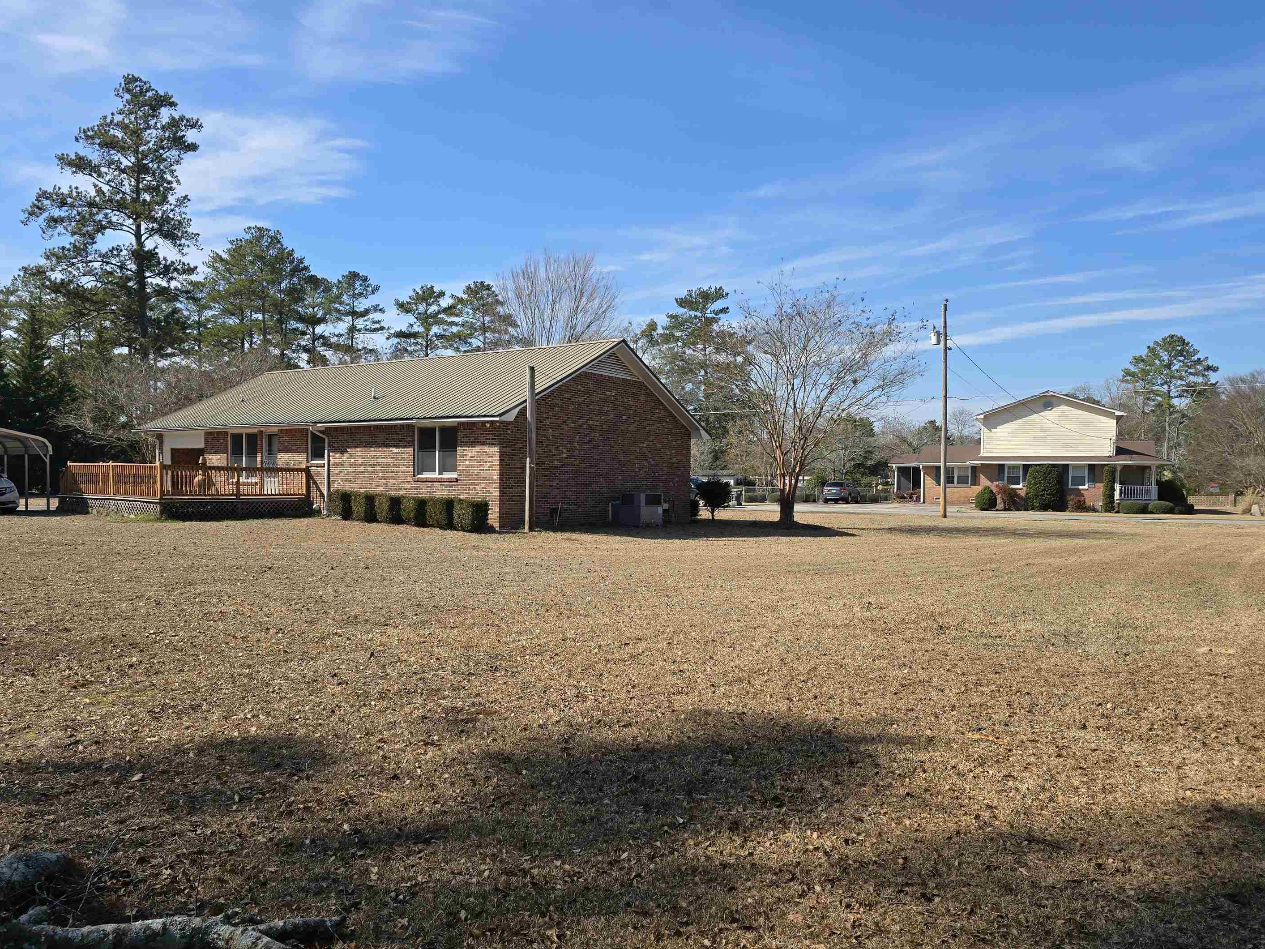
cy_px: 514
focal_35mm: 25
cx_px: 650
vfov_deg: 54.8
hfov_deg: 69.4
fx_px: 914
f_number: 1.7
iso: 12
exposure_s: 1/671
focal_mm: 6.3
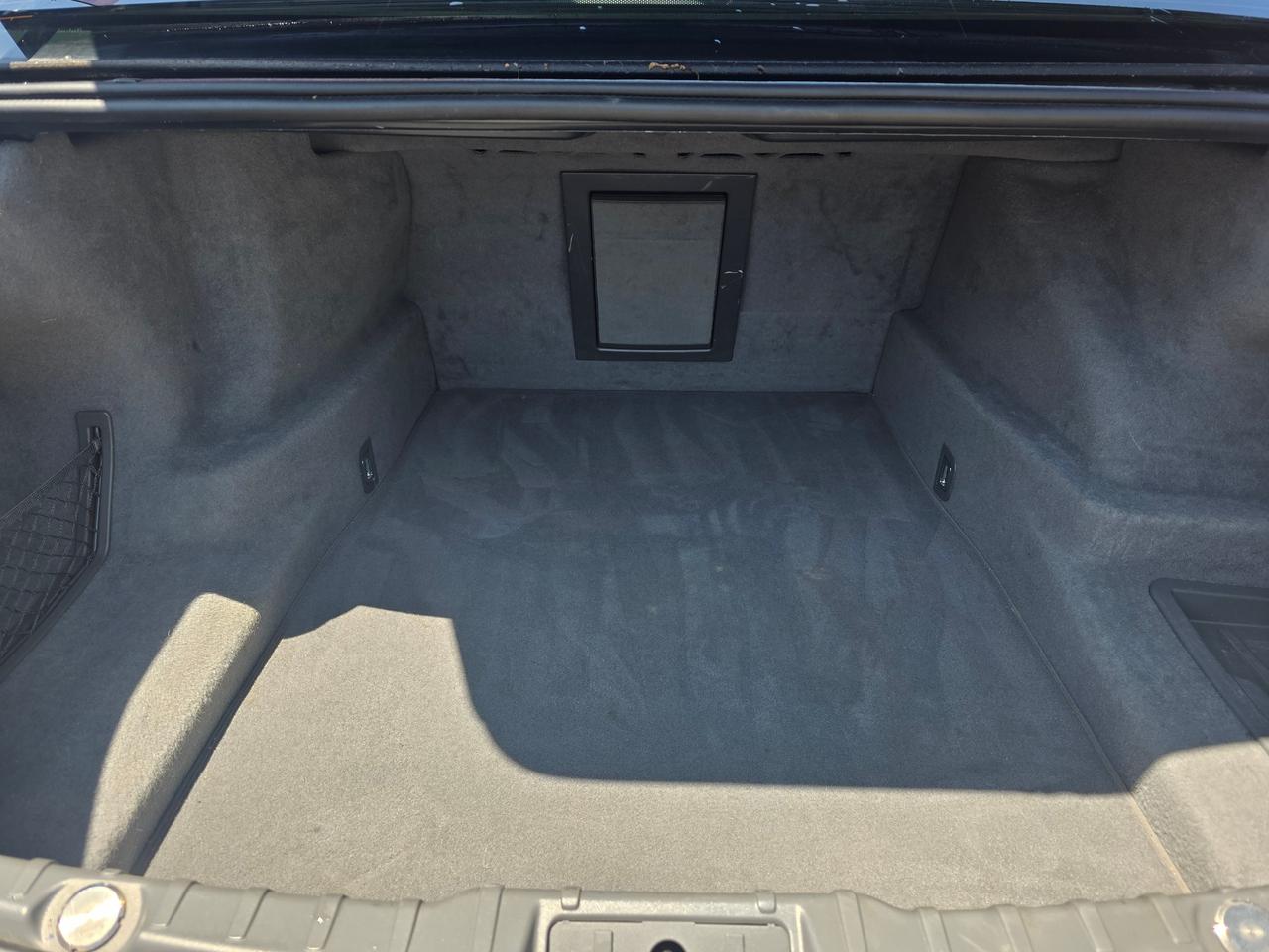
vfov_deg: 58.9
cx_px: 634
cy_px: 476
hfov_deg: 73.9
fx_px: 843
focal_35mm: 23
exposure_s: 1/1245
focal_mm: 6.3
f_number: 1.7
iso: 80
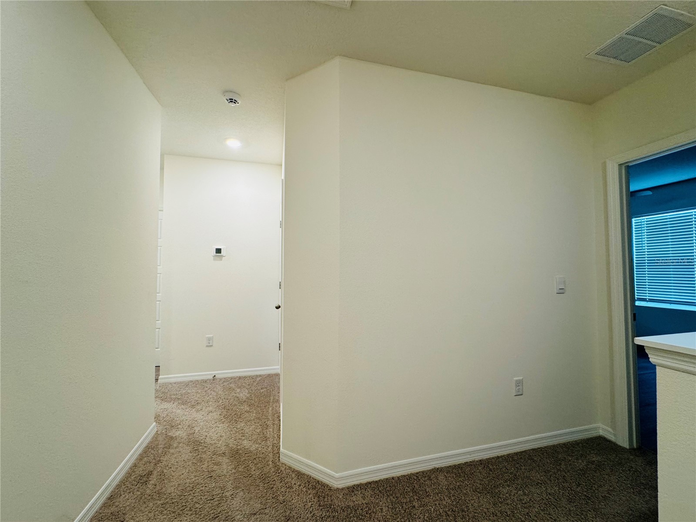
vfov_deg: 85.7
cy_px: 261
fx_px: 281
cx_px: 348
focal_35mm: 14
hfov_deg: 102.1
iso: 200
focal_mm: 2.22
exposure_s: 1/120
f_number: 2.2
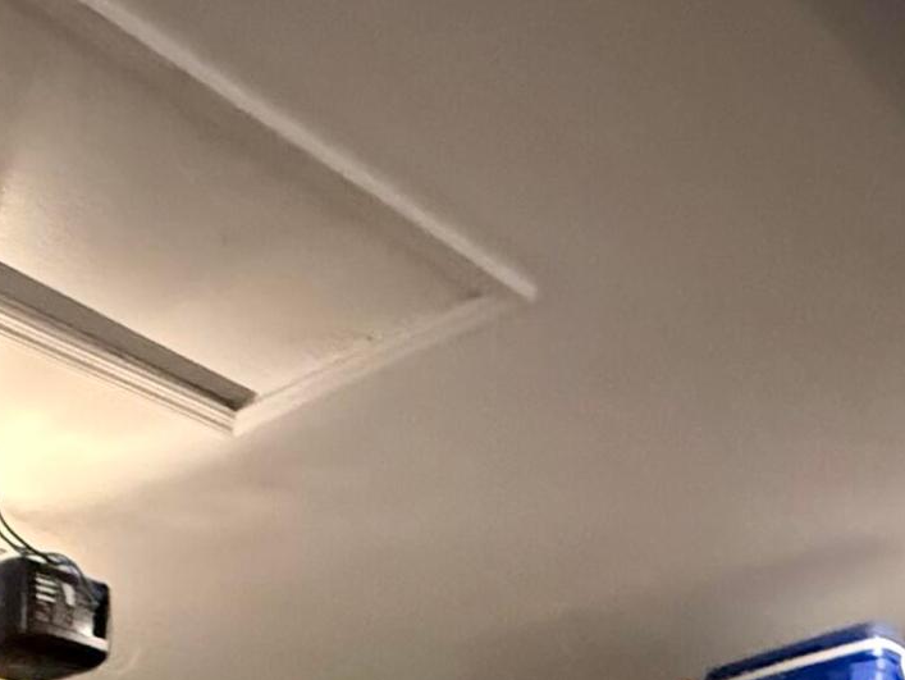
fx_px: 1491
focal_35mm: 57
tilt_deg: -5.4
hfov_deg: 29.9
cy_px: 1342
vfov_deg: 18.0
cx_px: -118
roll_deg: -0.2
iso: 1250
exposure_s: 1/30
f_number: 2.2
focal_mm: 2.22
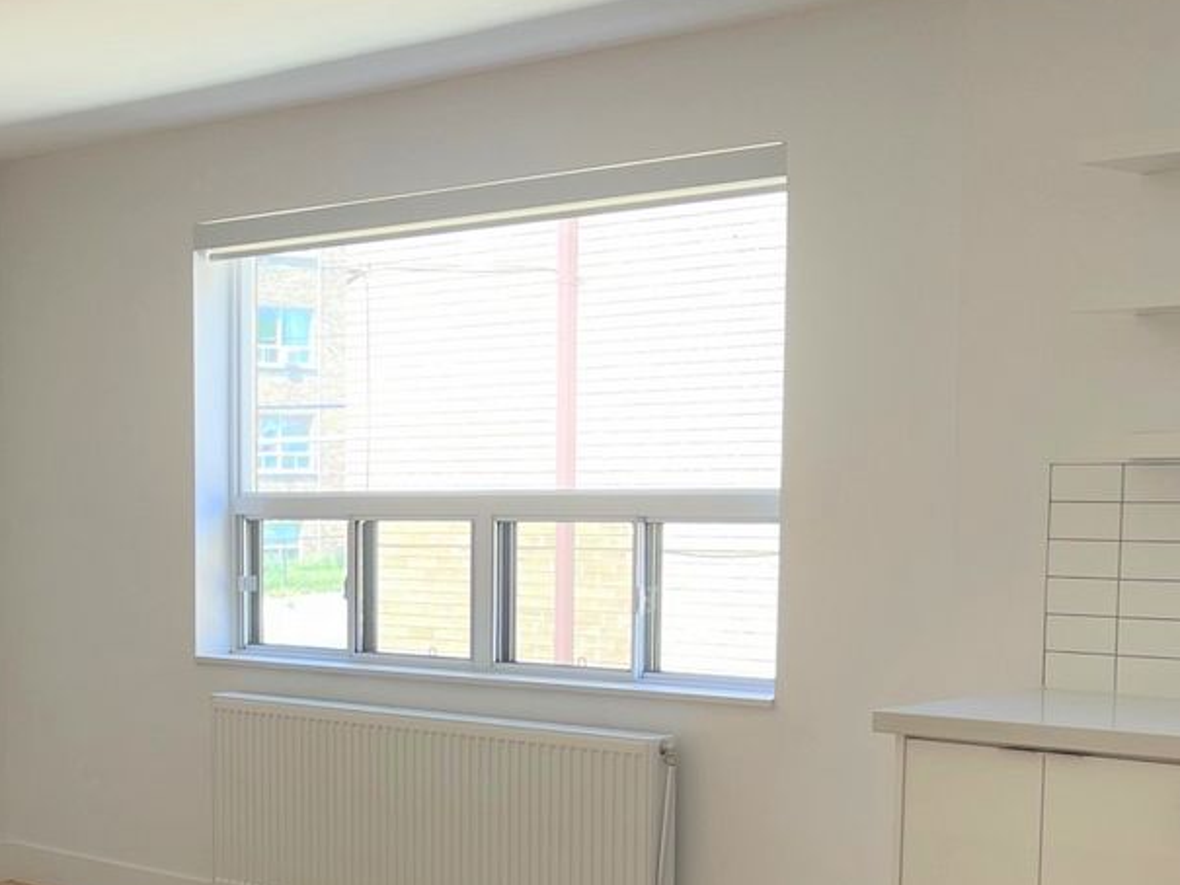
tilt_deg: -5.1
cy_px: 690
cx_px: 150
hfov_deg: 28.4
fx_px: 2250
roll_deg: +0.9
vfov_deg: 22.0
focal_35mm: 66
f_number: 1.6
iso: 40
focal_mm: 5.1
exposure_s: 1/121
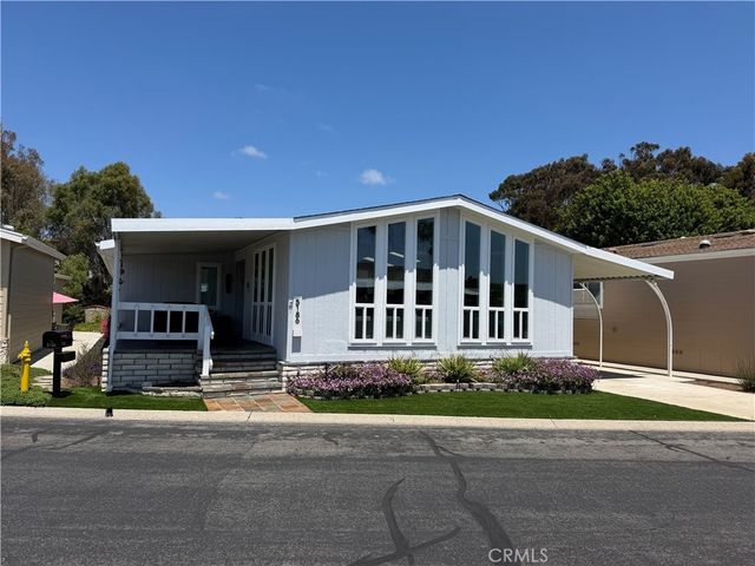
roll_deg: -0.9
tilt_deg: +3.3
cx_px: 378
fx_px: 523
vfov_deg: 56.8
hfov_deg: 71.6
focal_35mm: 24
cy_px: 283
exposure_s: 1/5714
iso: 80
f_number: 1.78
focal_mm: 6.76
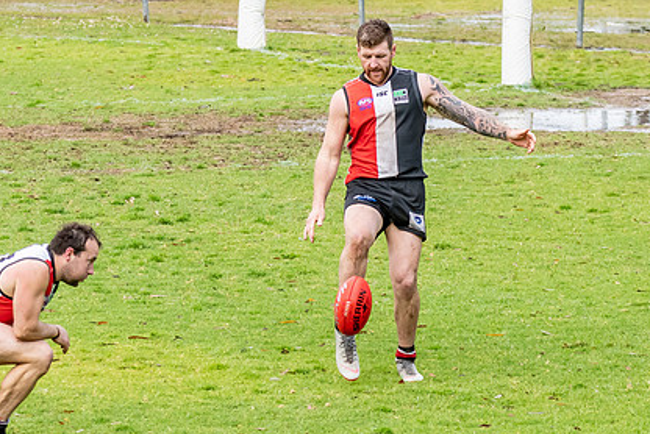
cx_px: 384
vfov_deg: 3.1
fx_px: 7968
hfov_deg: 4.7
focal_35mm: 441
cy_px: 233
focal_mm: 150
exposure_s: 1/2000
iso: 1250
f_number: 7.1
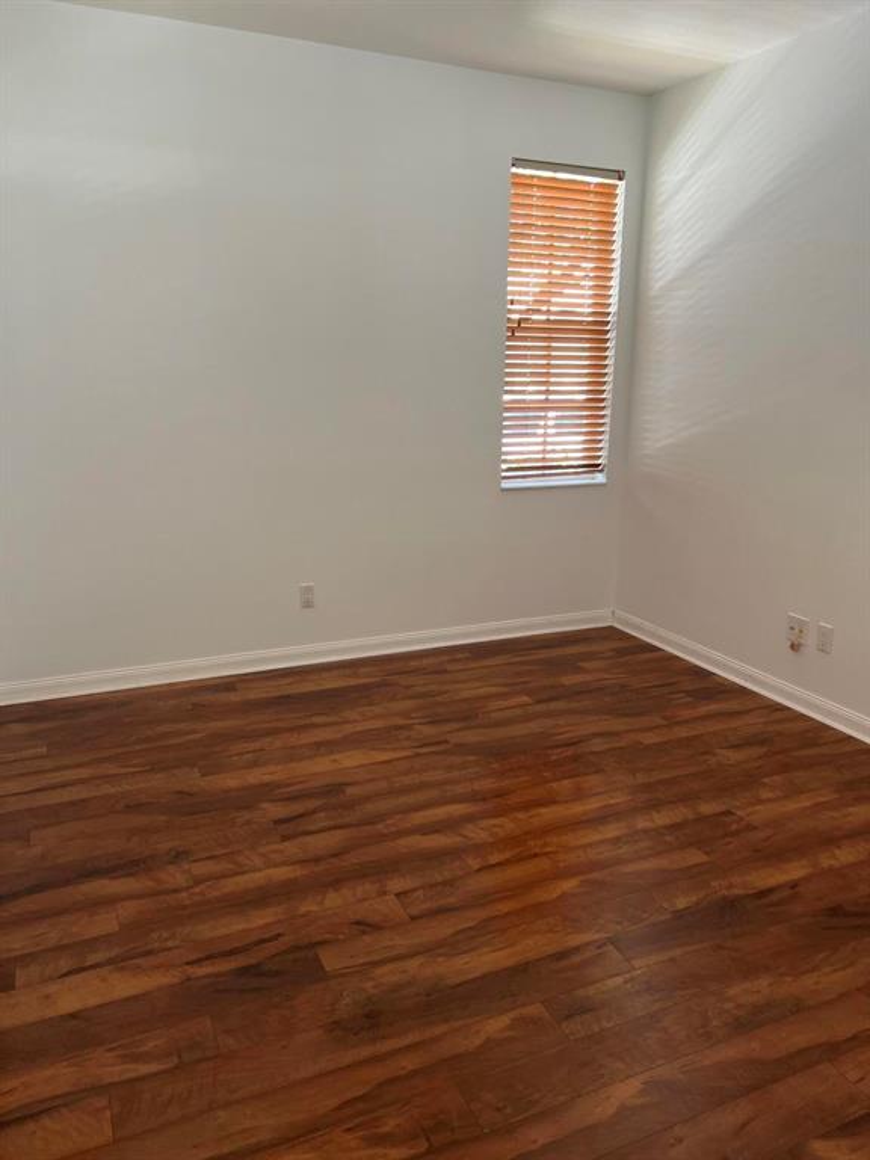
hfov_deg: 53.1
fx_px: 871
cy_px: 580
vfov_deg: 67.3
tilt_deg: -14.3
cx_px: 435
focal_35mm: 26
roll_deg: -0.4
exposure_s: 1/79
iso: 125
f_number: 1.5
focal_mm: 5.7
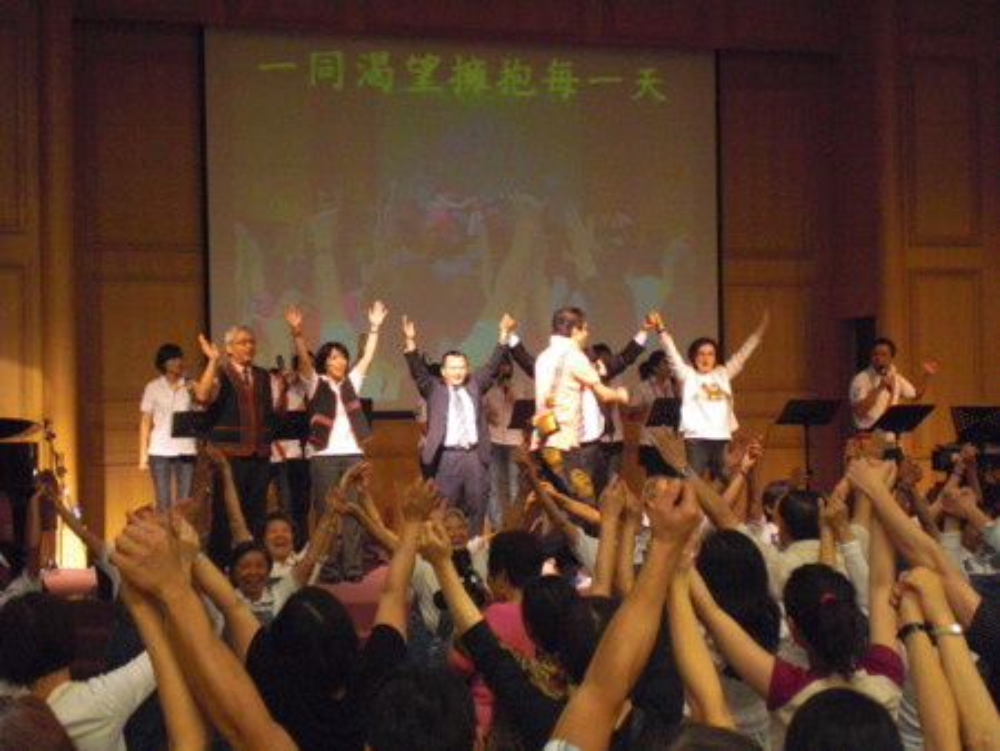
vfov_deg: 28.6
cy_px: 376
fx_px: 1474
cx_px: 500
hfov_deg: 37.5
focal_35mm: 51
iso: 800
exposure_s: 1/60
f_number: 3.6
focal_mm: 8.44
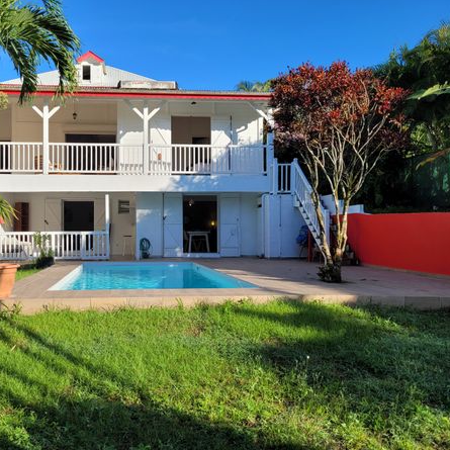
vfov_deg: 52.5
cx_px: 158
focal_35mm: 31
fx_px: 456
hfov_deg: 51.7
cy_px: 224
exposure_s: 1/1708
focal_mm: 5.4
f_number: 1.8
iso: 40
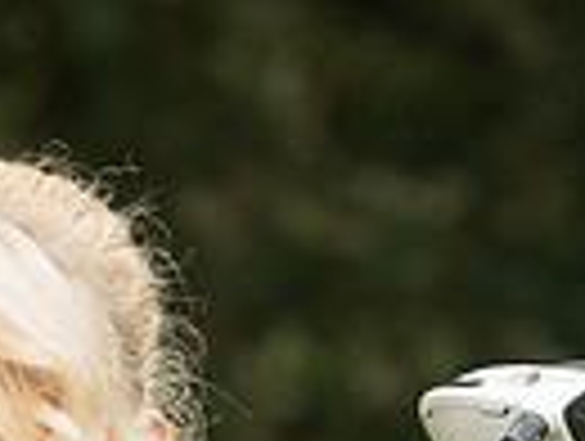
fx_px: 14865
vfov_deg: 1.7
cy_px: 1008
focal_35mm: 878
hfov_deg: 2.2
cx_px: -533
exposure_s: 1/200
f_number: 7.1
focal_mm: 165
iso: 800
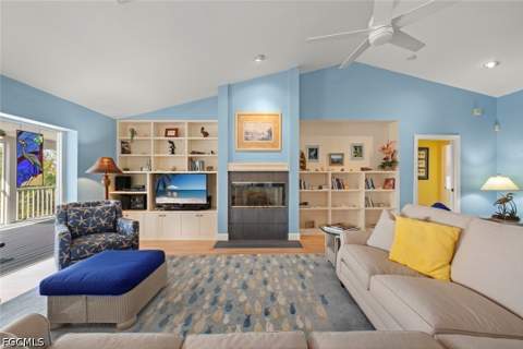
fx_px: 203
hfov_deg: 104.3
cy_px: 174
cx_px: 262
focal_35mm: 14
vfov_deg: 81.2
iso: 160
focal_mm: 14
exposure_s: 1
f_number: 10
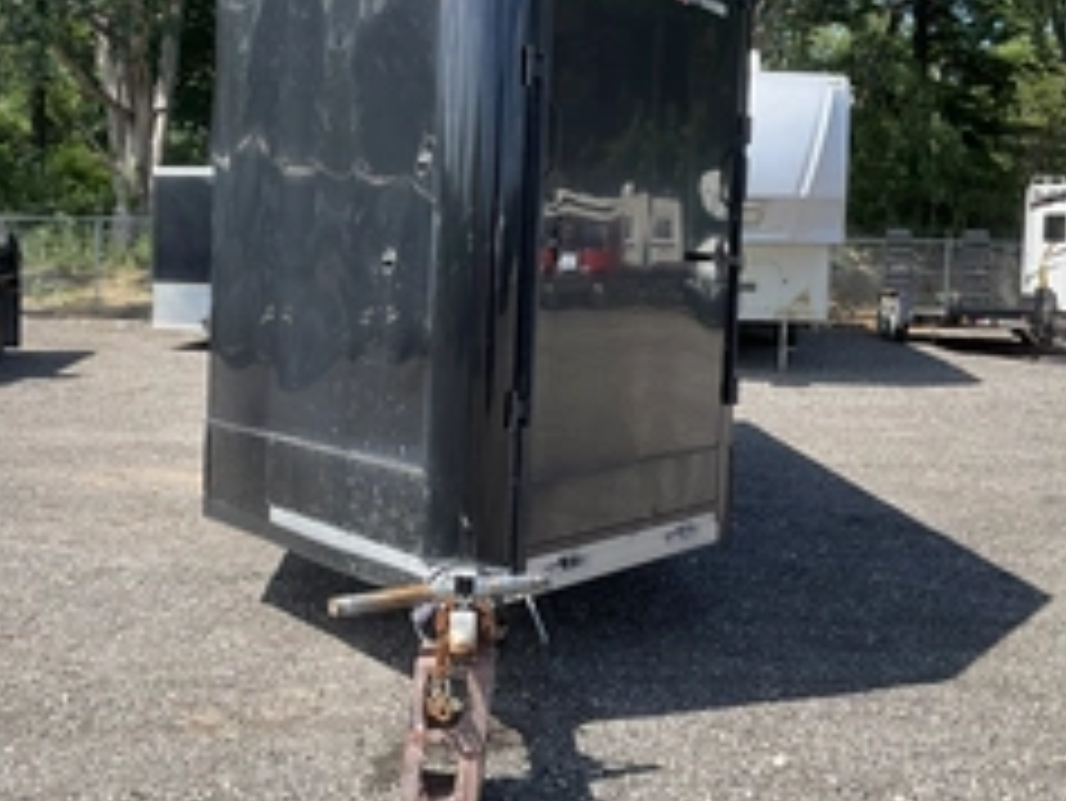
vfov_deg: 29.7
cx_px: 436
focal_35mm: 49
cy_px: 360
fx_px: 1510
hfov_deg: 38.8
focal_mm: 3
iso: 25
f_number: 1.8
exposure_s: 1/978
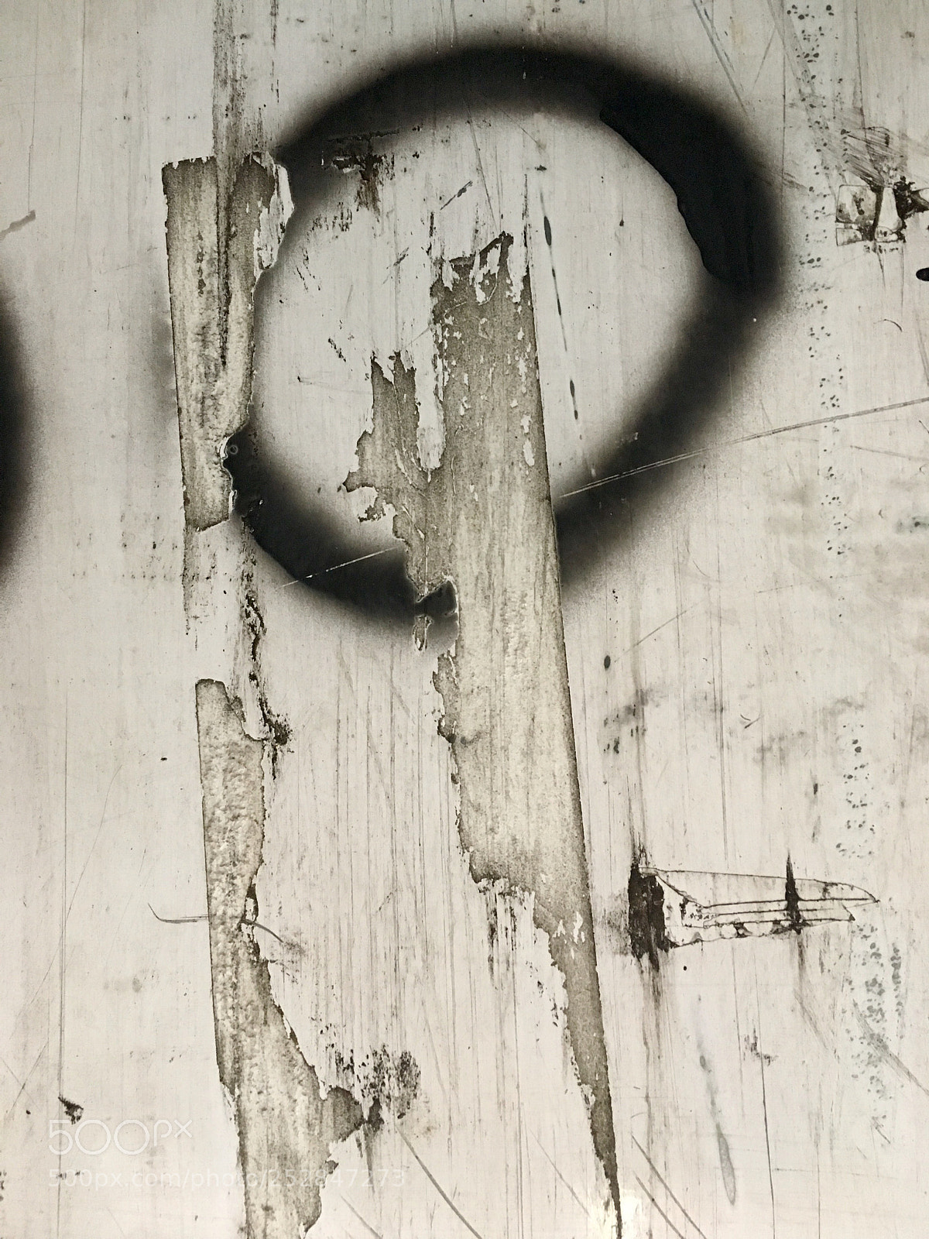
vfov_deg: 61.7
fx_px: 1038
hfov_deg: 48.2
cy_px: 620
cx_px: 464
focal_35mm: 29
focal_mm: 4.15
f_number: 2.2
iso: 200
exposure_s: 1/24
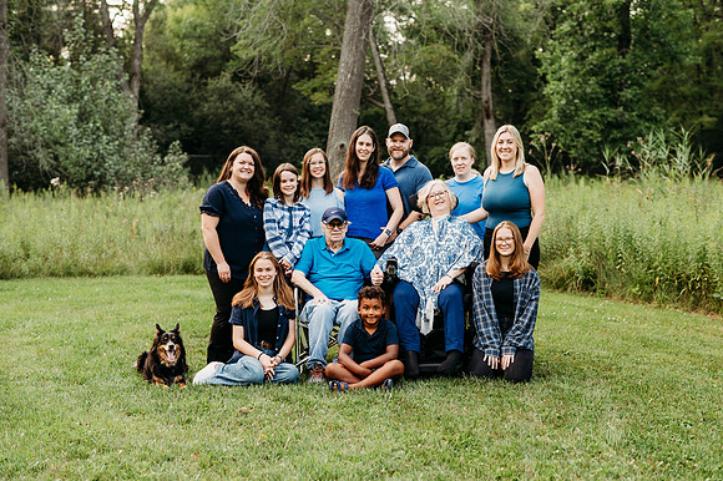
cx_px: 362
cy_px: 240
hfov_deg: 34.5
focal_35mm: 58
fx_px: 1164
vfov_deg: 23.4
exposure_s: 1/320
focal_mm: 58
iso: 400
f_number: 2.8
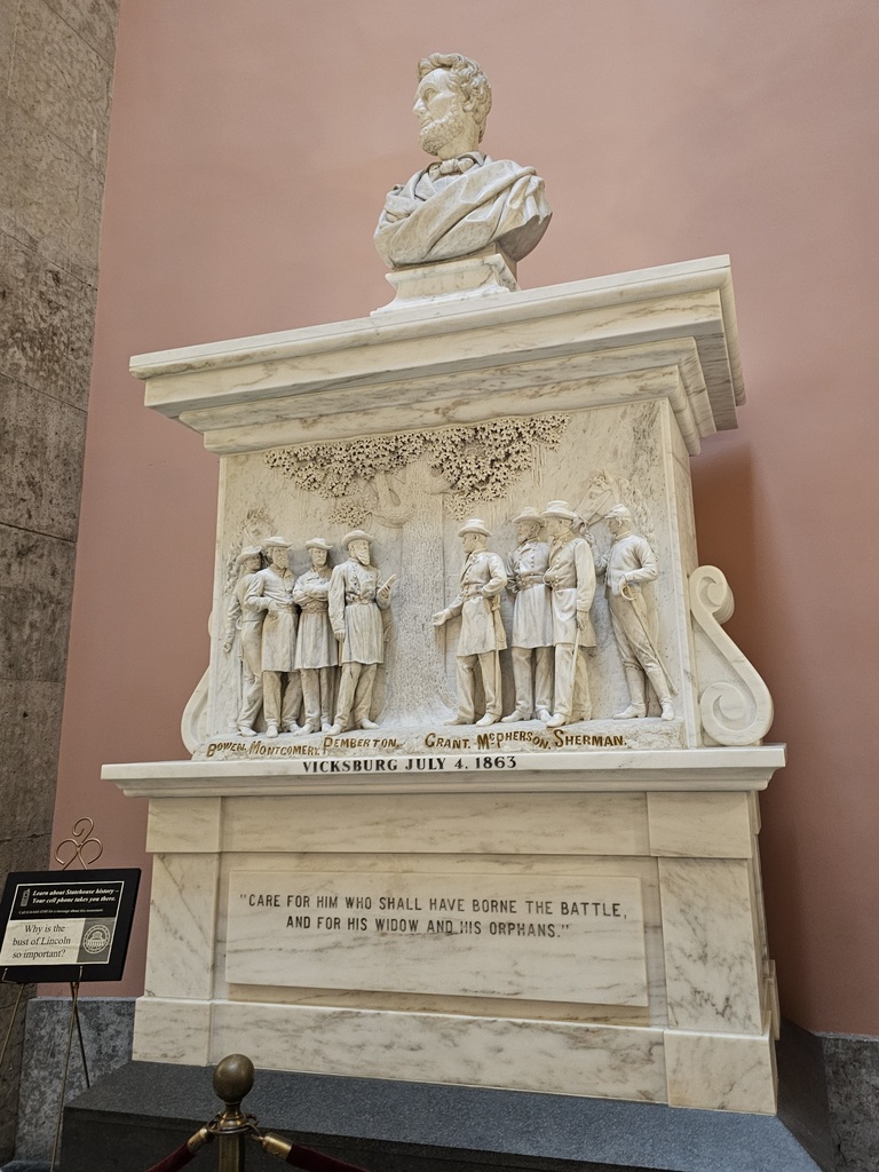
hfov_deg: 58.9
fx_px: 779
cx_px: 440
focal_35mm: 23
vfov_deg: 73.9
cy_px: 586
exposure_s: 1/40
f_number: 1.7
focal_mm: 6.3
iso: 640
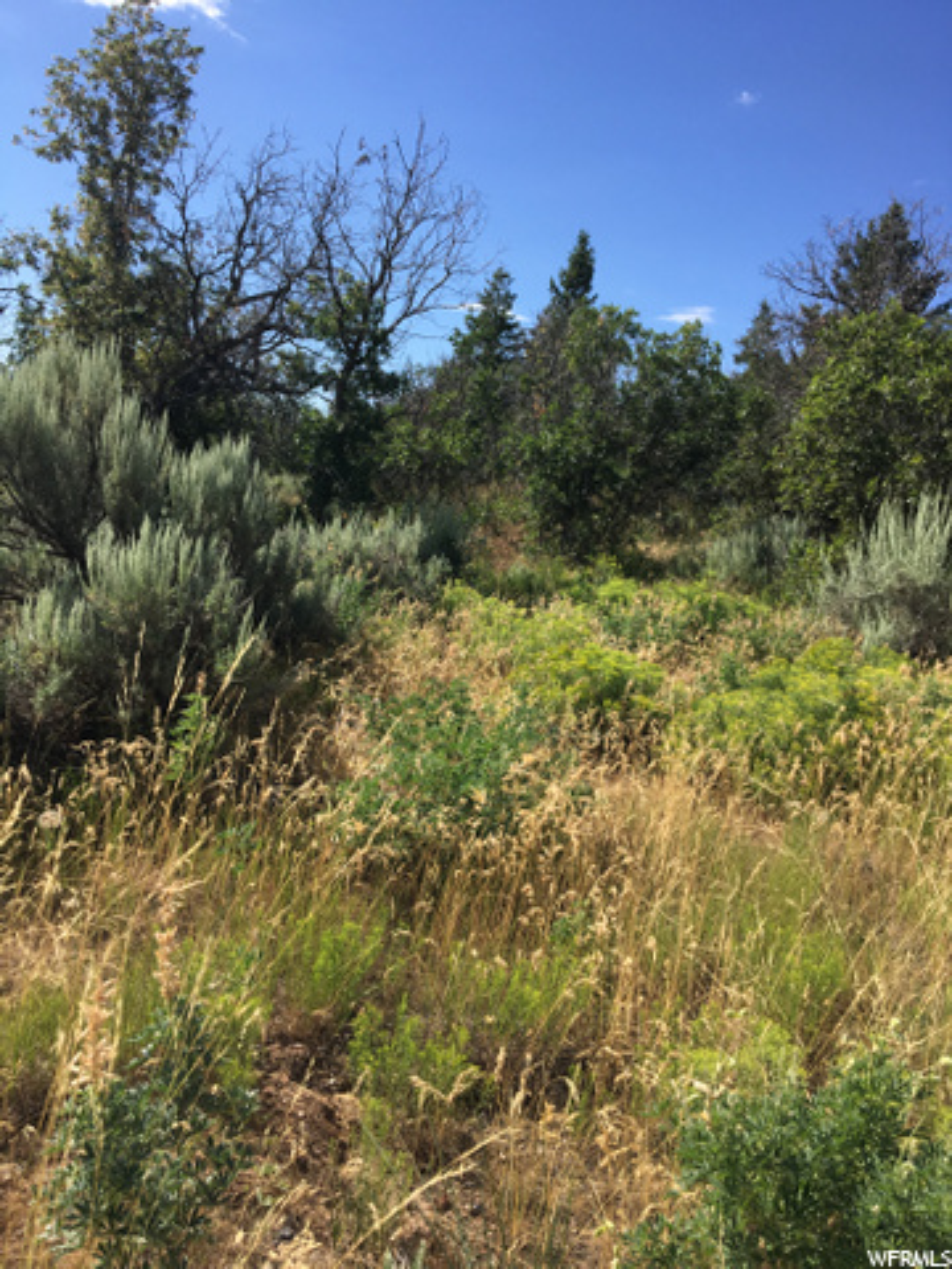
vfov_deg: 61.7
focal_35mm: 29
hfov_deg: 48.2
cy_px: 634
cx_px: 476
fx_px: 1063
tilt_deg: -9.7
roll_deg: -10.8
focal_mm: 4.15
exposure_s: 1/1374
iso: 25
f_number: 2.2
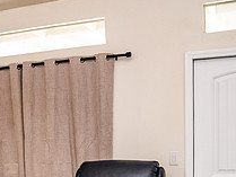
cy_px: 180
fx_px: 437
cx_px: 30
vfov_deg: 22.0
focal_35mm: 64
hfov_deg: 29.2
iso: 1000
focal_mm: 24
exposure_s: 1/100
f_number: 5.6
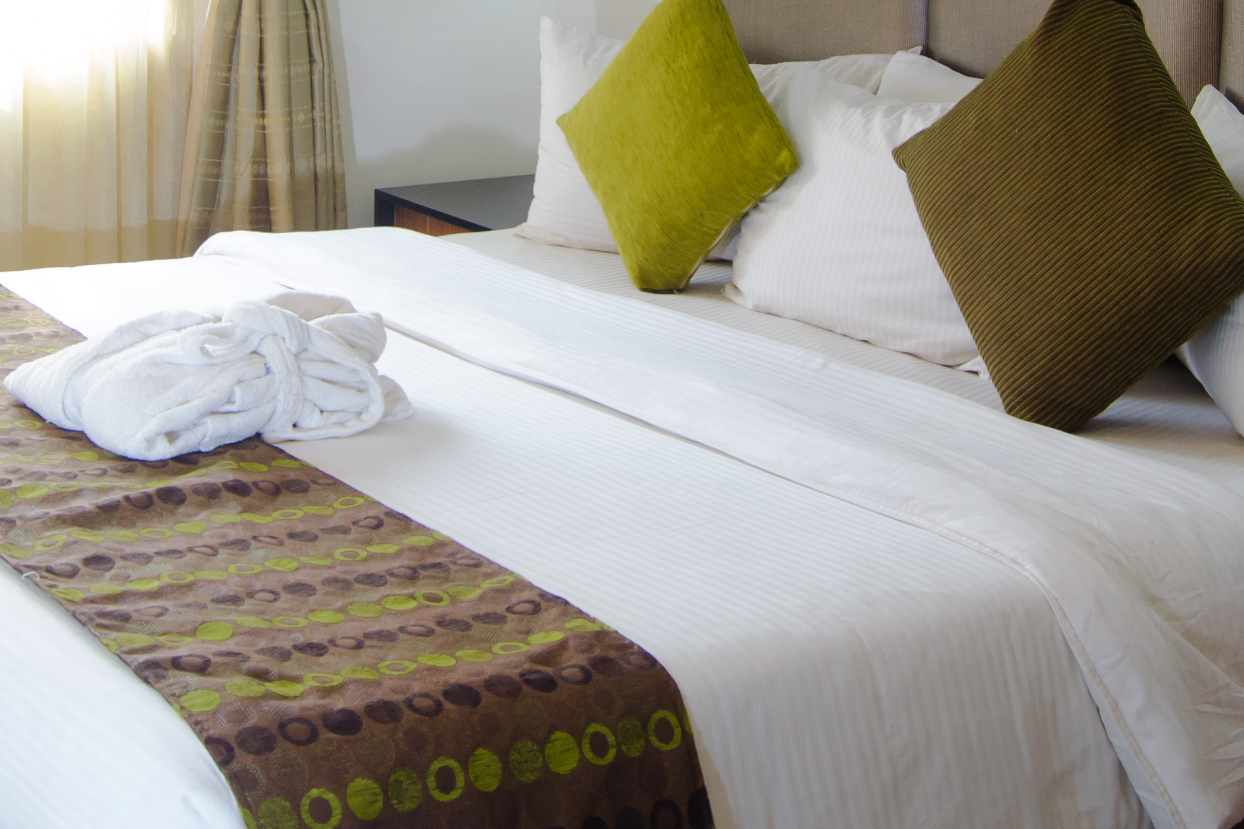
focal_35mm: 63
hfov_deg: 31.8
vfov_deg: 20.5
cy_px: -99
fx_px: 2177
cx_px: 498
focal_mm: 18
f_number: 5.6
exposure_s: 1/20
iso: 400
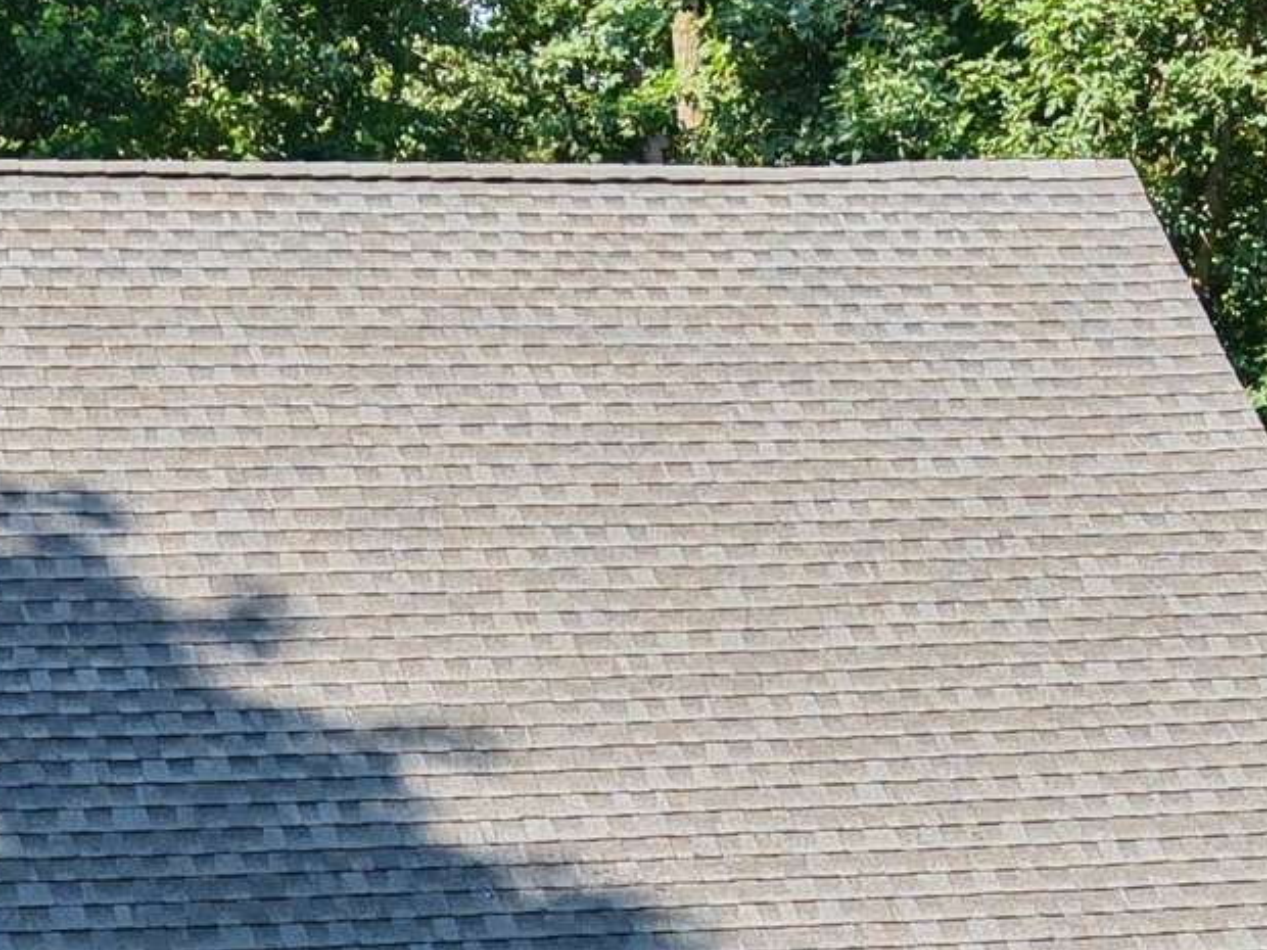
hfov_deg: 16.6
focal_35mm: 119
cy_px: 1475
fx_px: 4356
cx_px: 623
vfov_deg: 11.8
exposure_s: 1/400
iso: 100
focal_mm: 8.67
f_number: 1.8
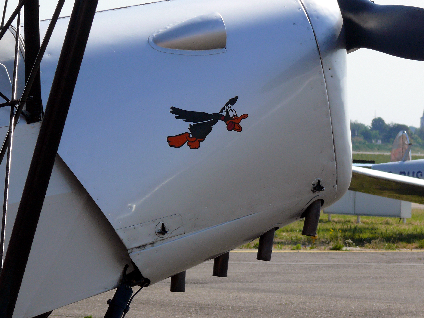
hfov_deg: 7.8
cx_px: 243
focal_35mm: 253
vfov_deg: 5.9
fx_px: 3099
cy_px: 135
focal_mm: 39.3
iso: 100
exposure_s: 1/500
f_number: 6.3
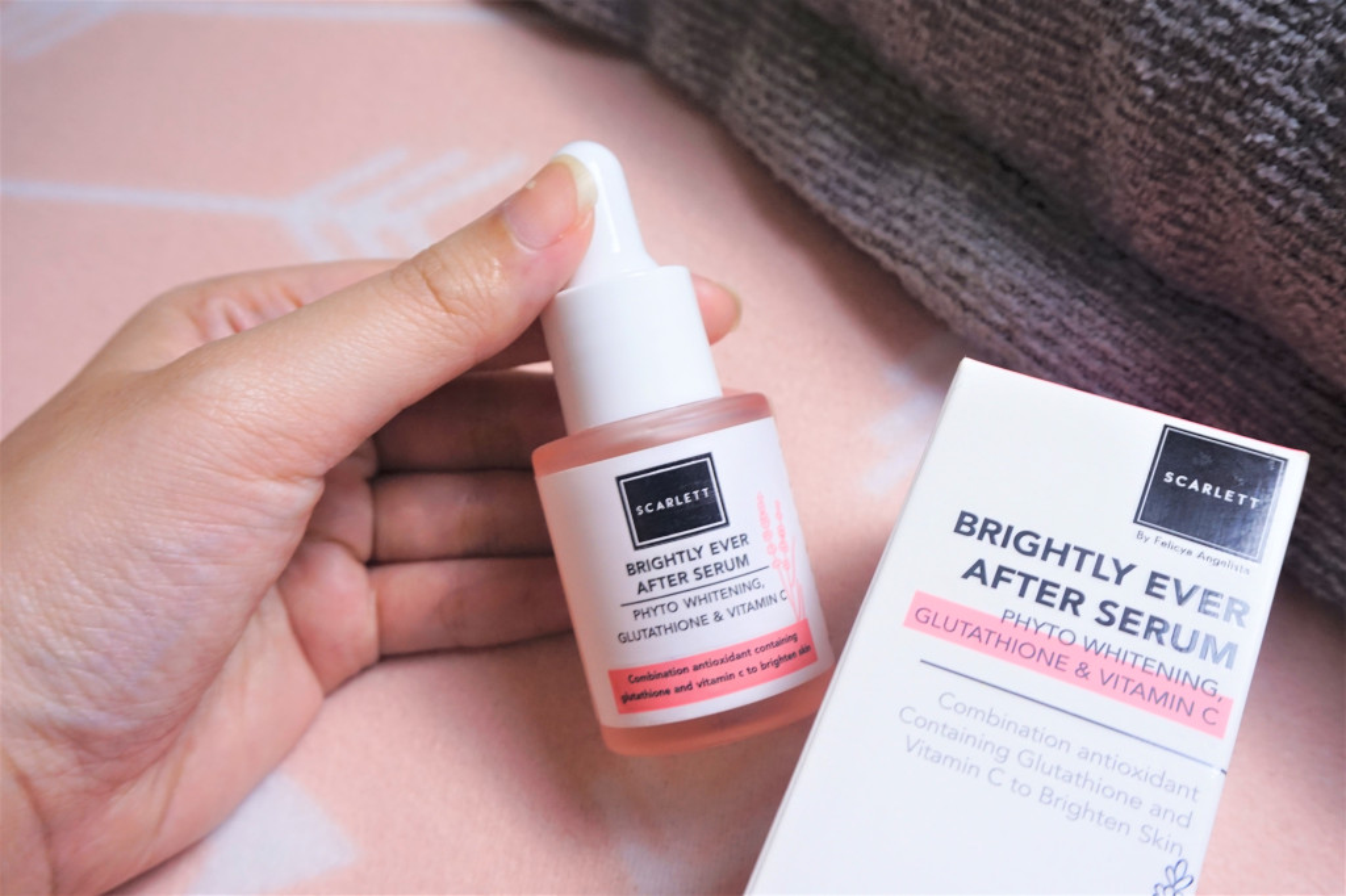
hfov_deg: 55.1
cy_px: 448
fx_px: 1289
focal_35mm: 34
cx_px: 673
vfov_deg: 38.3
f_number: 7.1
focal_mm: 23
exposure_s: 1/13
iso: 400
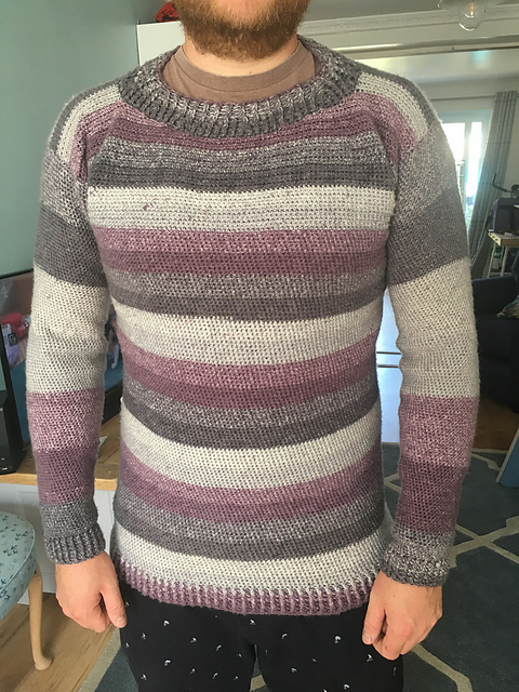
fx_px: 580
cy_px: 346
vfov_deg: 61.7
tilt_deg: -15.5
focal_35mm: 29
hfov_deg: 48.2
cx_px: 260
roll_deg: +0.4
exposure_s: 1/33
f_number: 2.2
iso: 50
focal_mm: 4.15
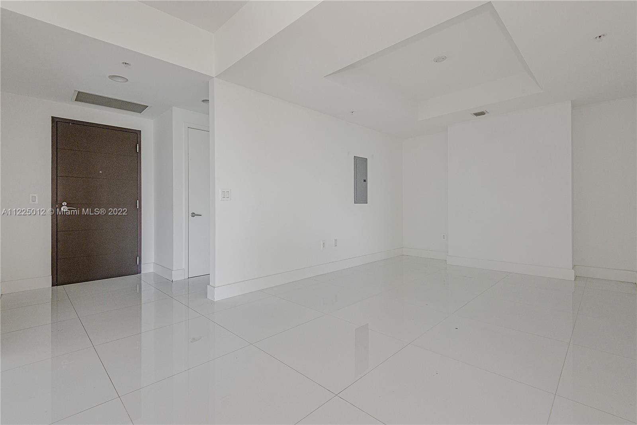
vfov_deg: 73.7
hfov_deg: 96.7
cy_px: 212
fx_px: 283
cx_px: 318
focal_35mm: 16
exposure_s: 1/40
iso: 800
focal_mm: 16
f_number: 8
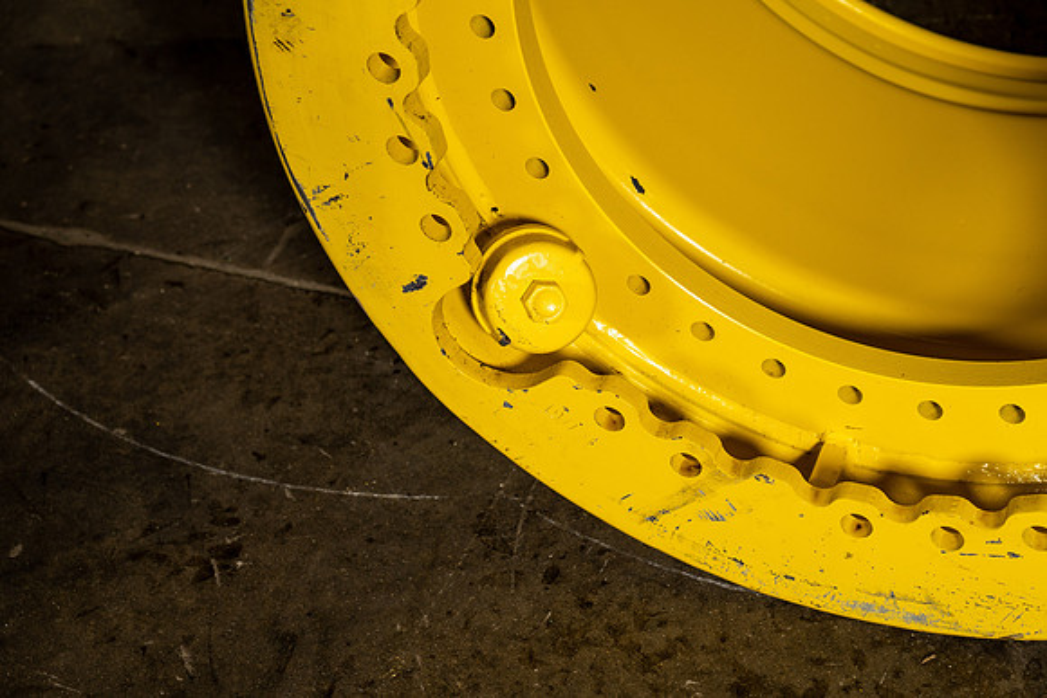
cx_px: 524
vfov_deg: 19.5
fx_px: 2036
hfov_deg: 28.8
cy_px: 349
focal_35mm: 70
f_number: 5.6
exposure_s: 1/125
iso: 800
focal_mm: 70
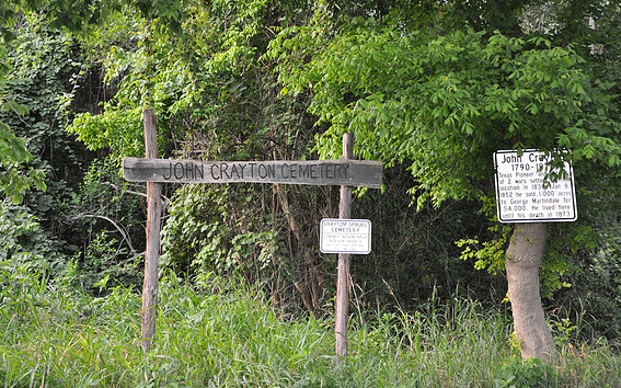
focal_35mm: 50
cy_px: 189
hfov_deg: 40.3
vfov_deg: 25.8
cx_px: 312
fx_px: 846
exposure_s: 1/60
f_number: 4.2
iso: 800
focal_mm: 32
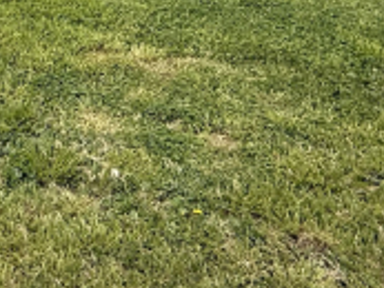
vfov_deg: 20.6
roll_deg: +0.1
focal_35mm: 54
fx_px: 599
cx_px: 6
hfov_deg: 32.8
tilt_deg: -4.8
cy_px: -204
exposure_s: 1/1431
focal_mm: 2.22
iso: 64
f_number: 2.2
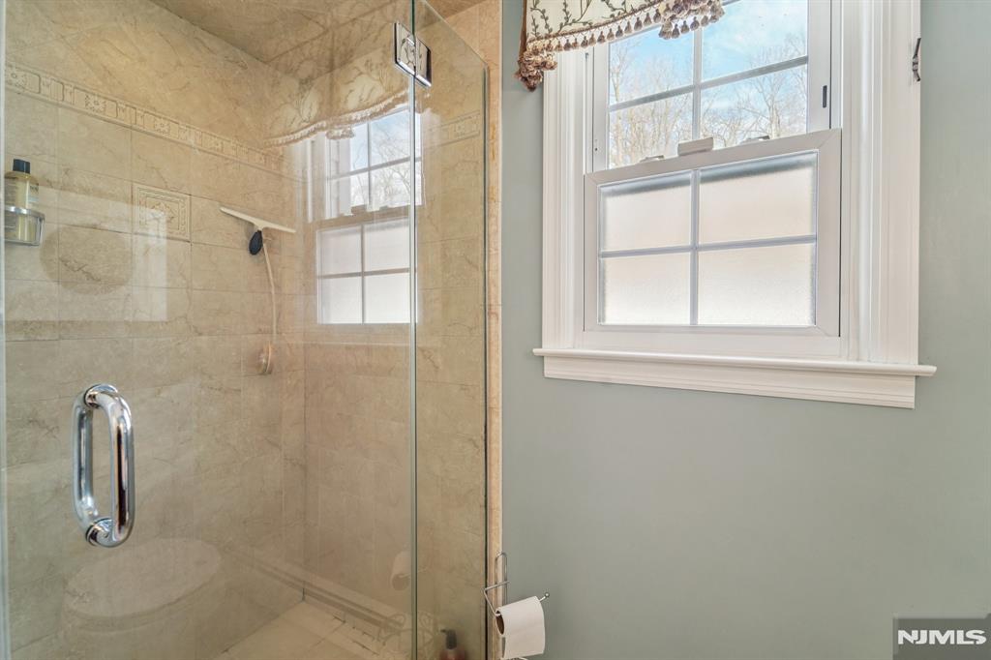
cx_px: 496
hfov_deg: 104.3
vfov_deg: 81.2
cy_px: 330
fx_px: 385
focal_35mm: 14
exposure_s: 1/13
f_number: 8
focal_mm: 14
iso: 400
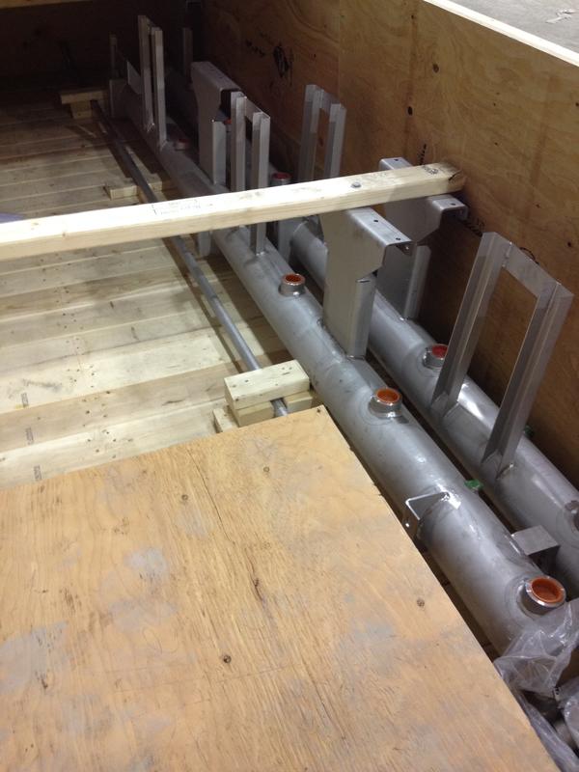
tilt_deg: -38.4
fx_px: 781
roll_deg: +1.3
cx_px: 290
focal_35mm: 35
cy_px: 386
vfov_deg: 52.6
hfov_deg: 40.7
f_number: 2.4
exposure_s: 1/20
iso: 125
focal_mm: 4.28
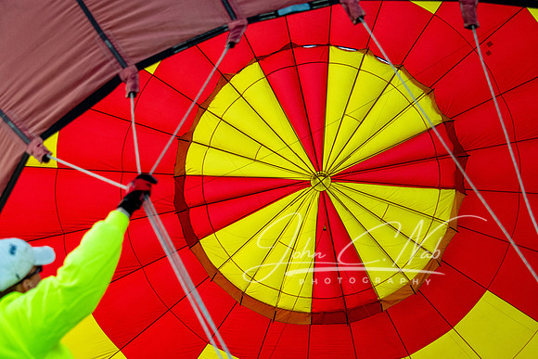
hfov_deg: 31.2
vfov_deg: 21.1
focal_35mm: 64
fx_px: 961
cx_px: 309
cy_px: 191
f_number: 4.5
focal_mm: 56
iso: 1600
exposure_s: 1/2500
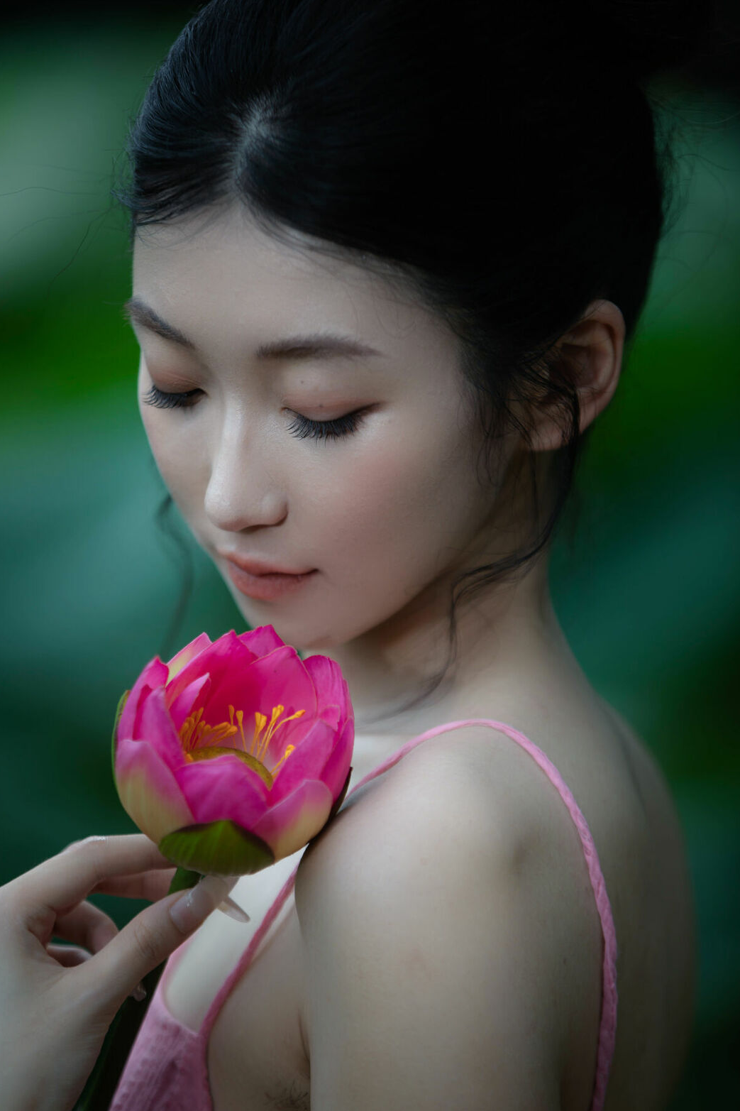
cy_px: 558
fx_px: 4780
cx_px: 370
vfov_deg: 13.3
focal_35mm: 155
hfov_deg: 8.9
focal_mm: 155
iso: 100
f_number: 2.8
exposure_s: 1/400
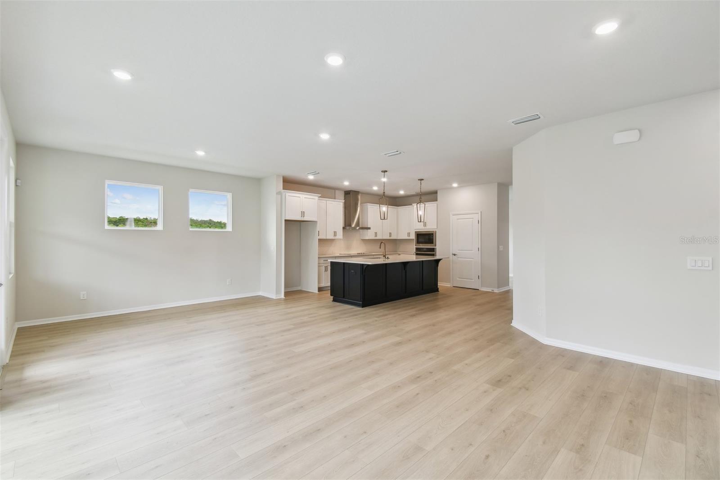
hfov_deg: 100.4
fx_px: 300
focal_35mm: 15
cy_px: 240
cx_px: 360
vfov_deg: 77.3
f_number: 7.1
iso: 100
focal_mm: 10
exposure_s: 1/30
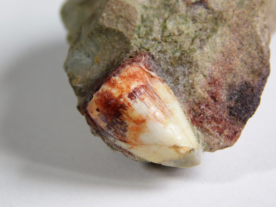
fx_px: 1355
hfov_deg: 11.6
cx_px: 138
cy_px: 104
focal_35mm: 170
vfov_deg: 8.7
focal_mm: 30.1
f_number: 5.3
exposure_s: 1/160
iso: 125
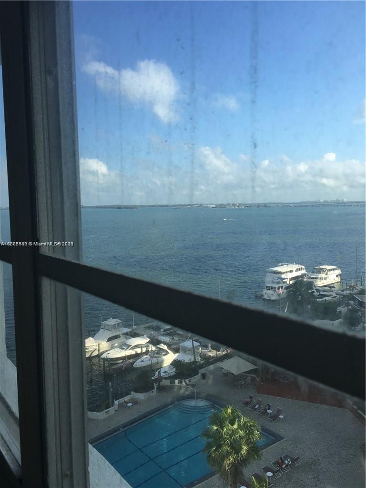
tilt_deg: -4.9
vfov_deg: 61.7
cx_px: 183
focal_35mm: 29
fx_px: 409
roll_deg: +0.3
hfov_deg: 48.2
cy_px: 244
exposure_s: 1/557
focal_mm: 4.15
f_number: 2.2
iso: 25
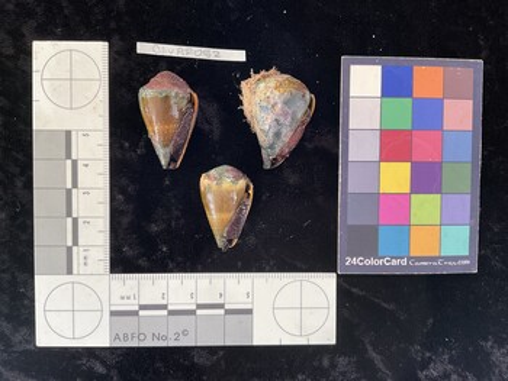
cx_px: 254
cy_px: 190
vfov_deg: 48.3
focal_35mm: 29
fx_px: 426
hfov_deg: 61.6
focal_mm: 3
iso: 50
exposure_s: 1/60
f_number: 1.8
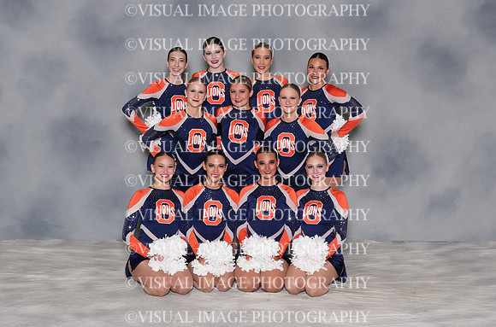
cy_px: 164
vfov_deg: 25.6
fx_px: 721
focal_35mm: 52
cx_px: 248
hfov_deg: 38.0
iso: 800
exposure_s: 1/125
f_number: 8
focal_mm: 35
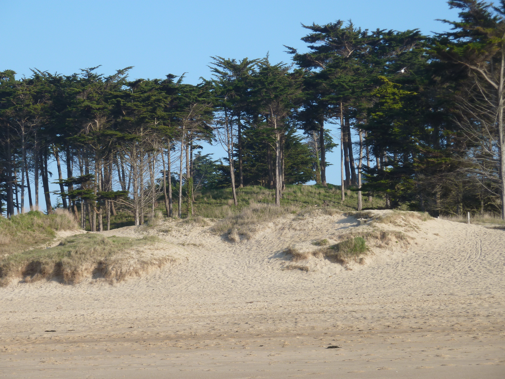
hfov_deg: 16.6
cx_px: 252
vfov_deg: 12.5
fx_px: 1736
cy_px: 190
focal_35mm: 119
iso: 80
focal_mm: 19.5
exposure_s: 1/320
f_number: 4.4
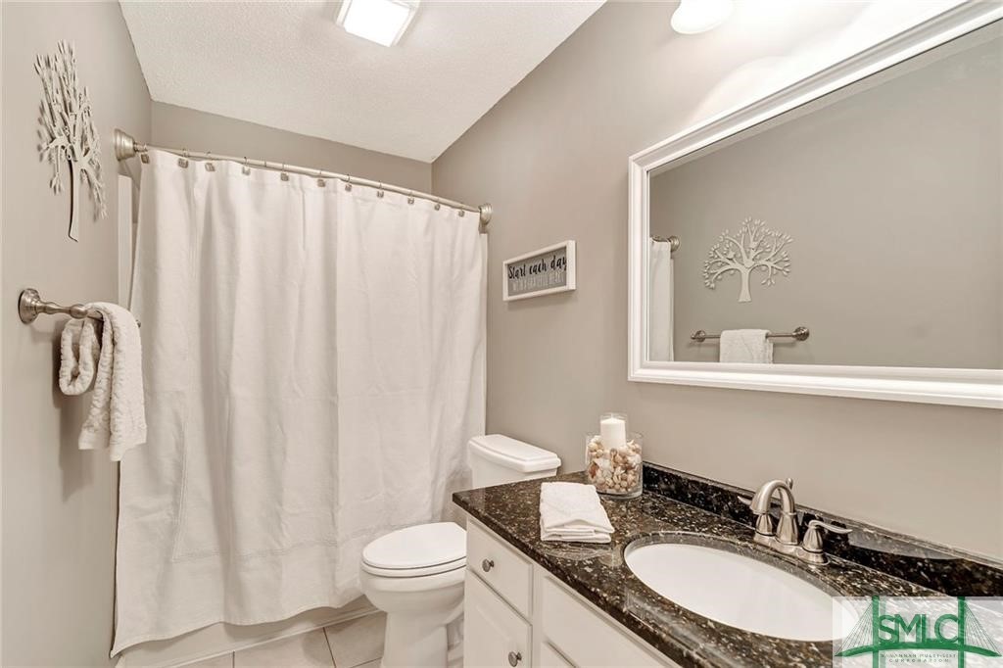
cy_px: 334
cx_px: 502
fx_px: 418
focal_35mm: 15
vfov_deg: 77.3
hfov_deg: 100.4
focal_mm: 15
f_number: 4.5
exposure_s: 1/13
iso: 250
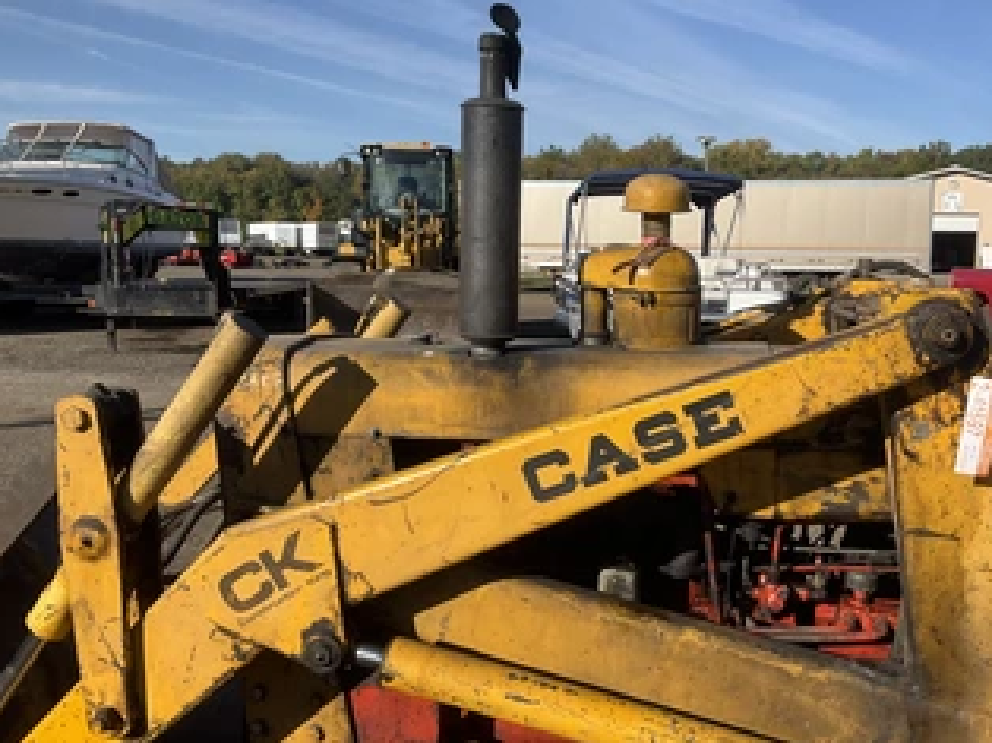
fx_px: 1060
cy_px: 370
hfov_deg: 50.0
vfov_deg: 38.6
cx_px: 575
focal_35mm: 37
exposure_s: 1/1984
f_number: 1.8
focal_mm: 3
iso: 25
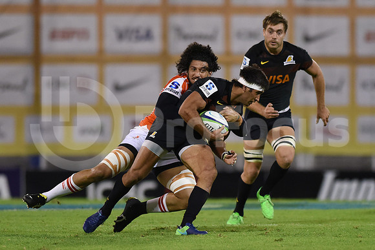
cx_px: 188
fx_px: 3126
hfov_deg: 6.9
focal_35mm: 300
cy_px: 125
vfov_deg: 4.6
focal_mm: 300
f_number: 2.8
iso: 2000
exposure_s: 1/1000
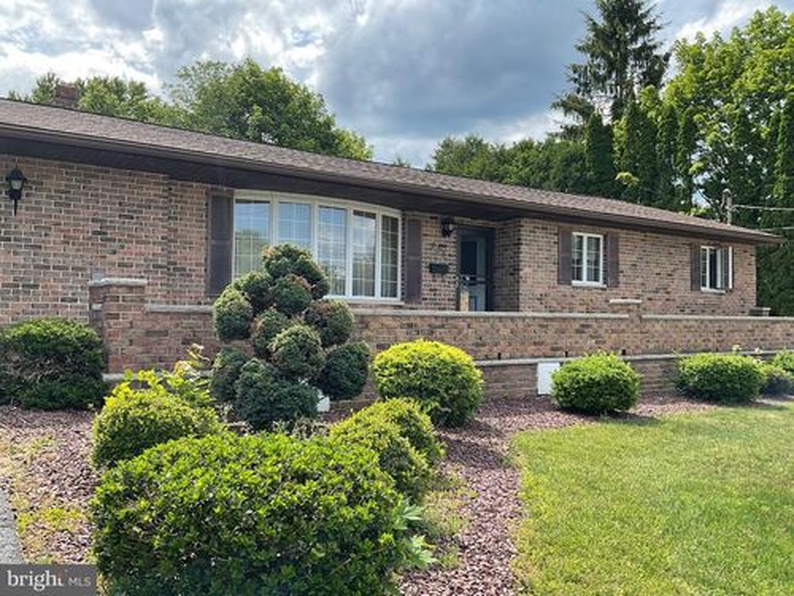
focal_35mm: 29
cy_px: 298
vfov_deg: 48.2
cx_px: 397
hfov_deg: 61.7
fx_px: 665
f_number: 1.8
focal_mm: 3
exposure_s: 1/759
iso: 16
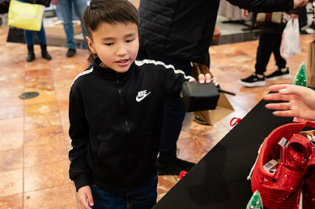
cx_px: 149
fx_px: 402
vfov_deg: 29.1
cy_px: 82
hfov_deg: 42.7
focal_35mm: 46
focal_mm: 30
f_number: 3.2
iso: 1000
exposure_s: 1/125
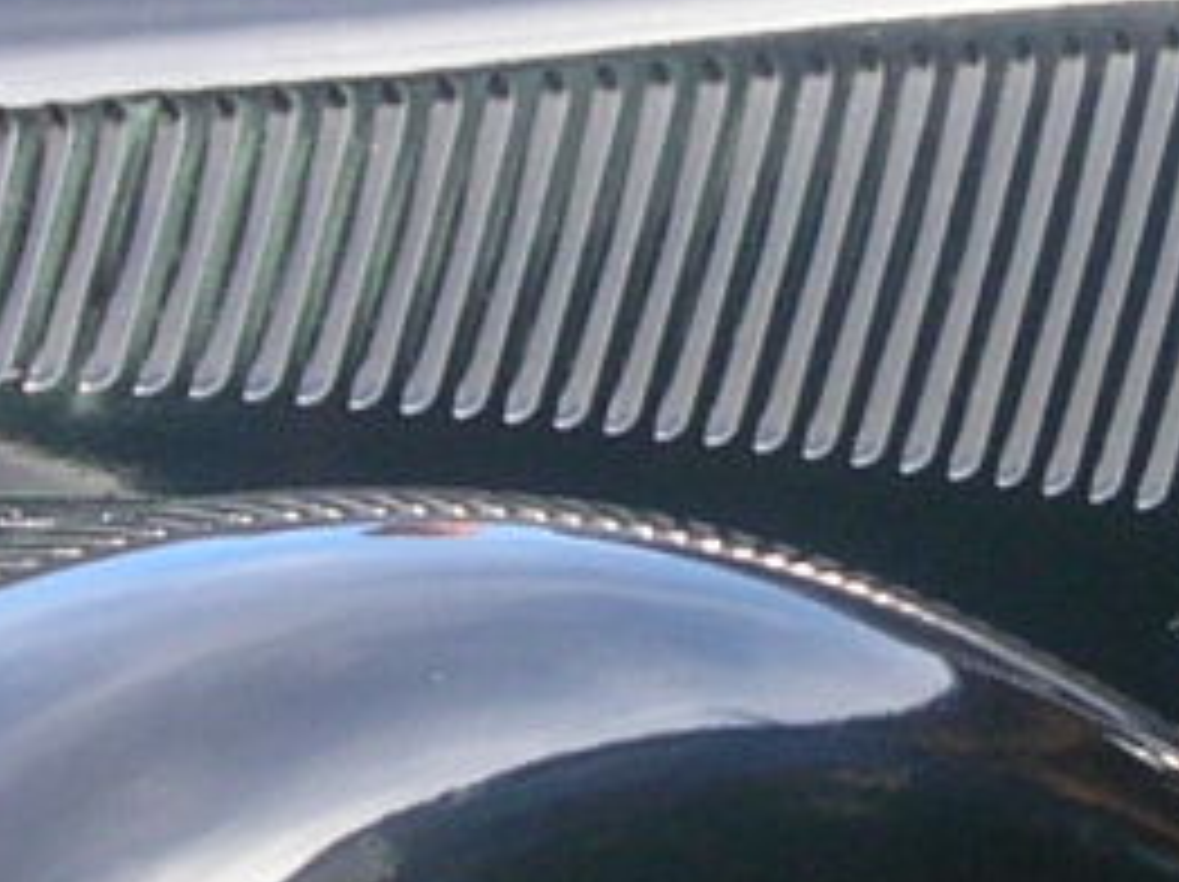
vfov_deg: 6.9
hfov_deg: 9.2
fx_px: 7282
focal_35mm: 214
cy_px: 504
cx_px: 1030
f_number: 2.8
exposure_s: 1/114
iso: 50
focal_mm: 5.8
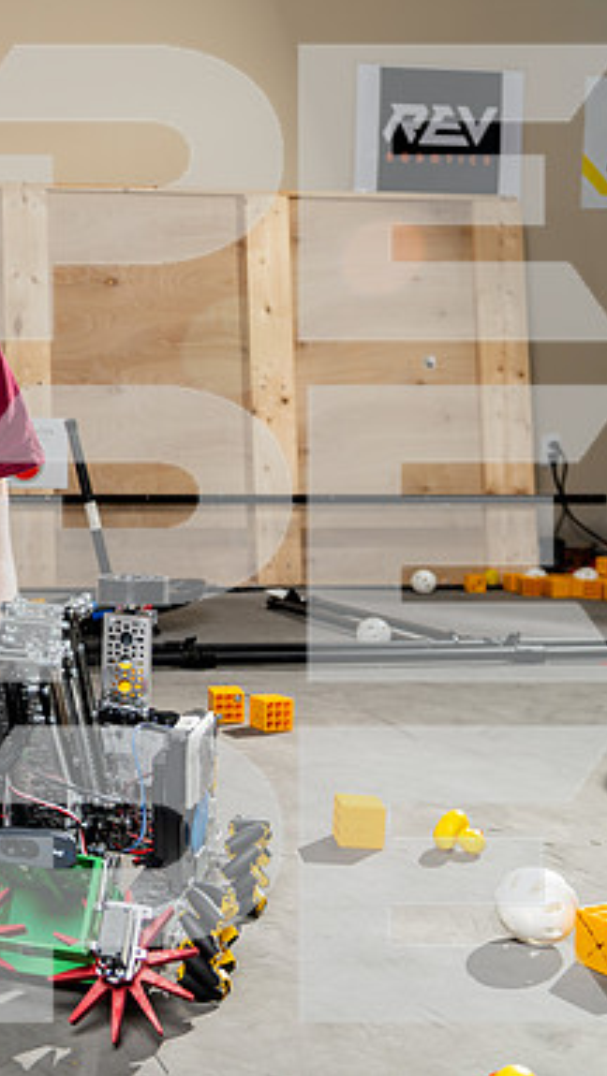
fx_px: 1314
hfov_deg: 24.1
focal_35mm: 46
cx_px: -84
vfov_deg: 44.6
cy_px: 535
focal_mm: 29
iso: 100
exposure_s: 1/250
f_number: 4.5
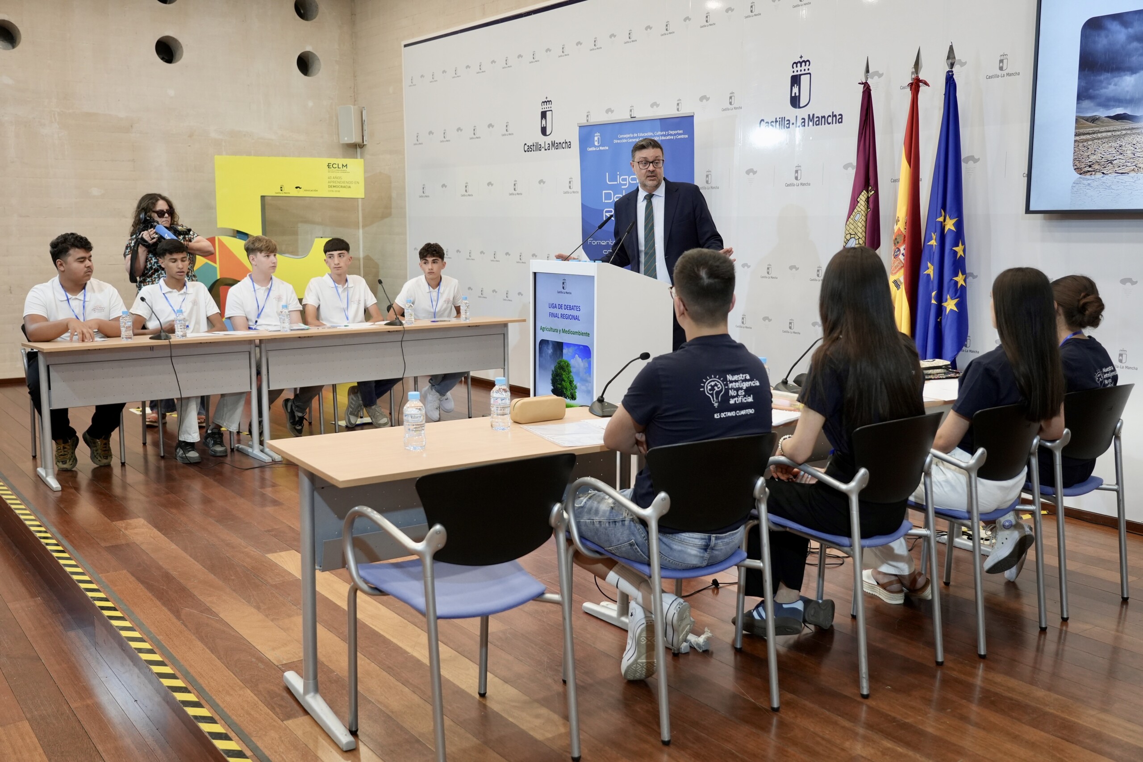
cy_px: 381
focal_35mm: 33
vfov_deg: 40.0
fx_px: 1048
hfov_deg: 57.2
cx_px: 572
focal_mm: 33
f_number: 4
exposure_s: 1/160
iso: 1000
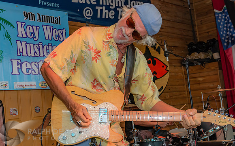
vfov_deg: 25.6
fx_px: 320
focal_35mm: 50
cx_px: 91
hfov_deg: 40.1
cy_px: 79
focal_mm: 40
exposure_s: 1/160
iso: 800
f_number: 5.6
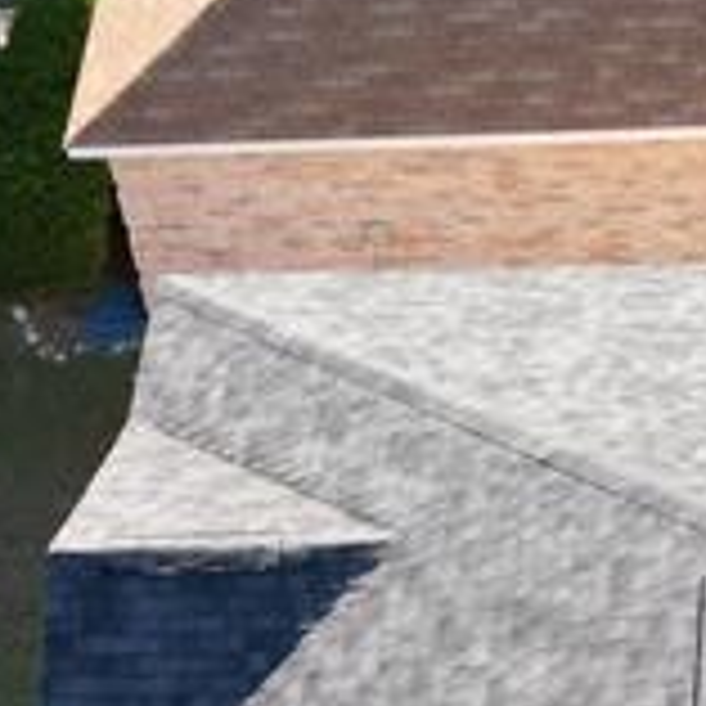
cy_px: 1079
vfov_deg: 12.0
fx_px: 3184
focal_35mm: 138
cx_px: 589
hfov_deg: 12.6
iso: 110
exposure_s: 1/640
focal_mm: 6.72
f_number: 1.7
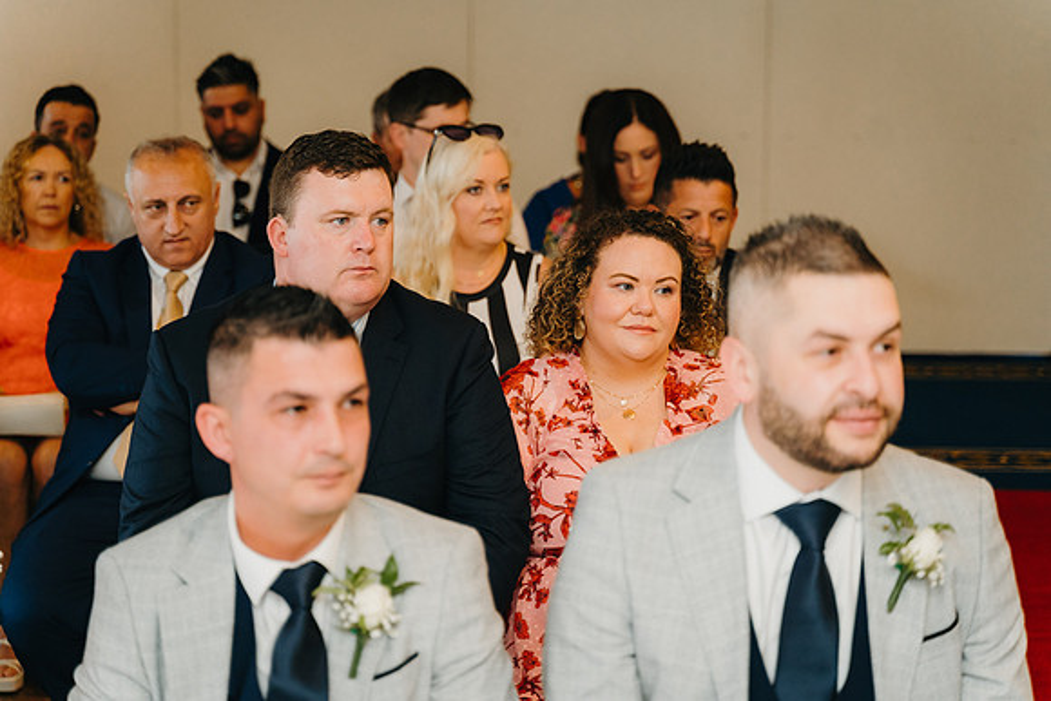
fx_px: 2260
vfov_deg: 17.6
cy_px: 350
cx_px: 526
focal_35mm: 77
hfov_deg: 26.2
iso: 1000
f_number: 2.8
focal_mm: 75
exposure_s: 1/200
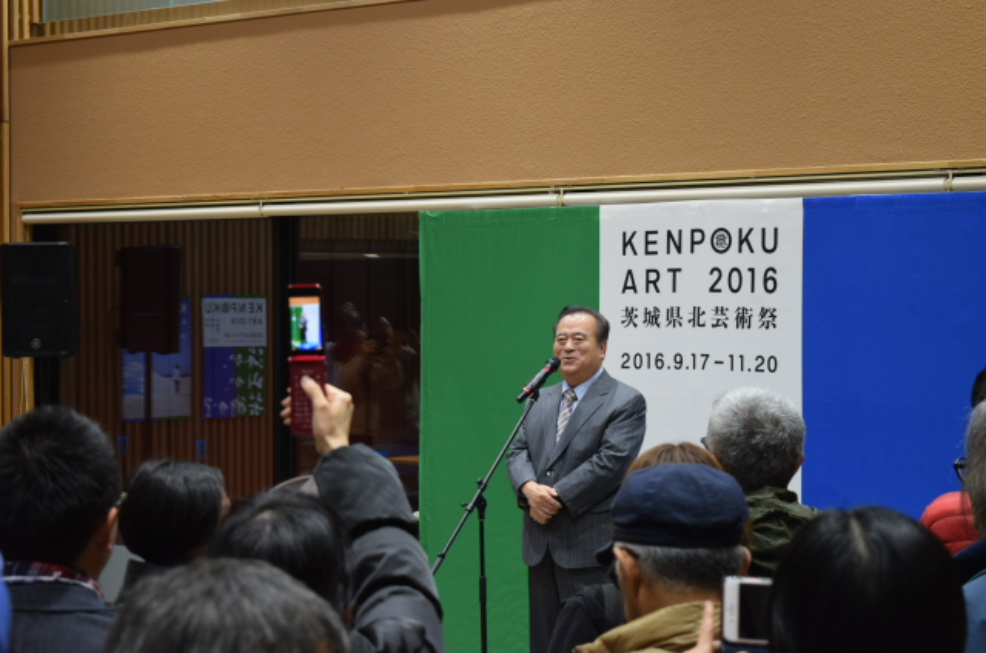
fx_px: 2255
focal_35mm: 82
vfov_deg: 16.5
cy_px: 326
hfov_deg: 24.7
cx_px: 493
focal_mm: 55
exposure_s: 1/60
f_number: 5.6
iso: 1400
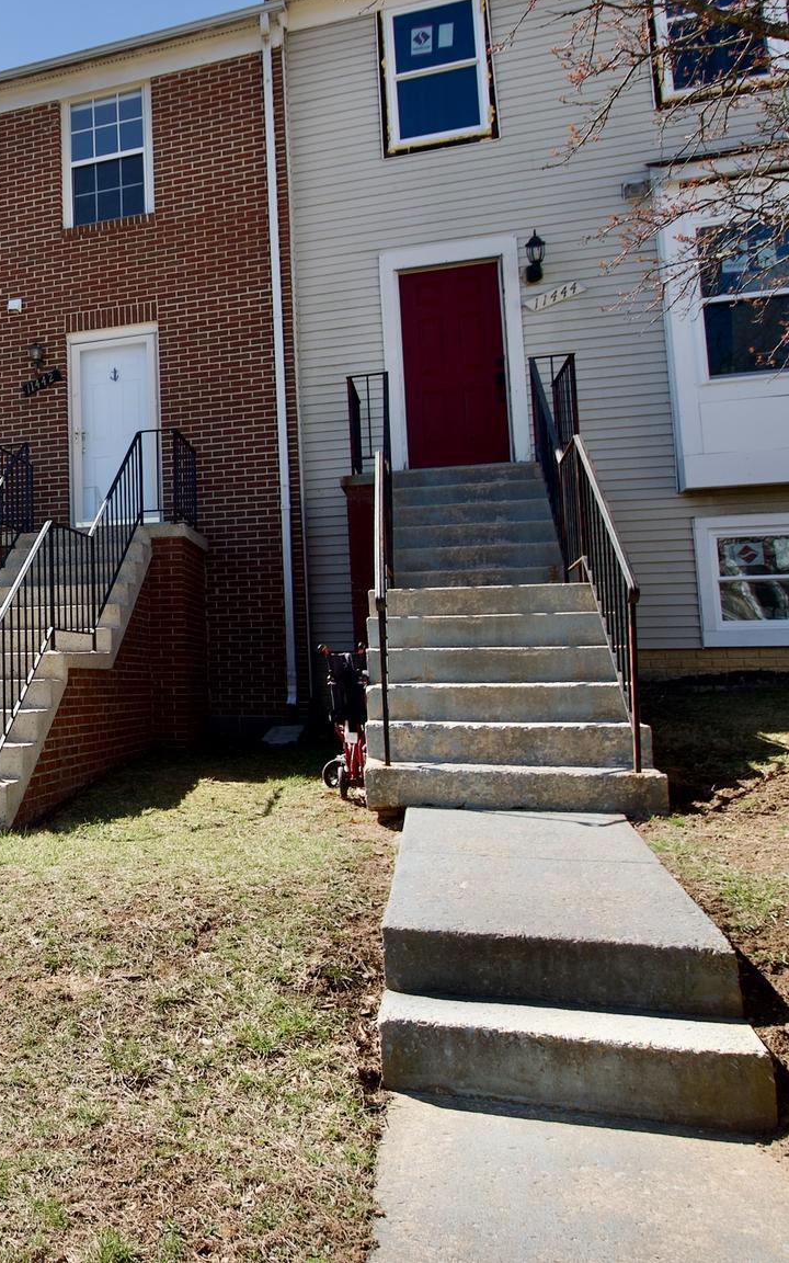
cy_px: 516
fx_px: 998
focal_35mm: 29
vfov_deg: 64.1
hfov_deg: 36.3
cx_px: -87
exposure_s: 1/500
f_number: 7.1
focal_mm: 11
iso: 100
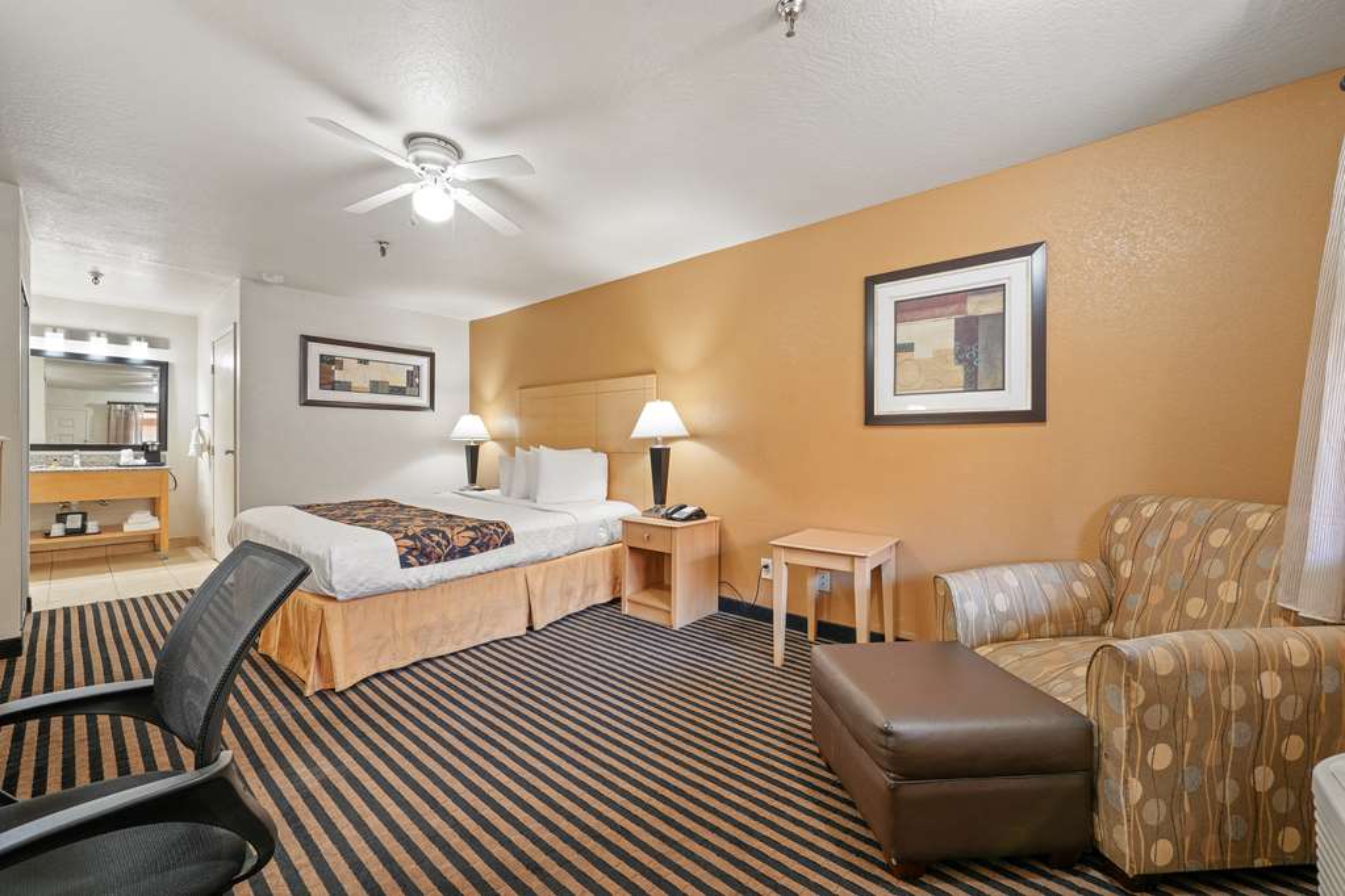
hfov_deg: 104.3
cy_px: 448
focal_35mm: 14
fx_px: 523
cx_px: 672
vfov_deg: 81.2
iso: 100
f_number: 8
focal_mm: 14
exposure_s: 3.2
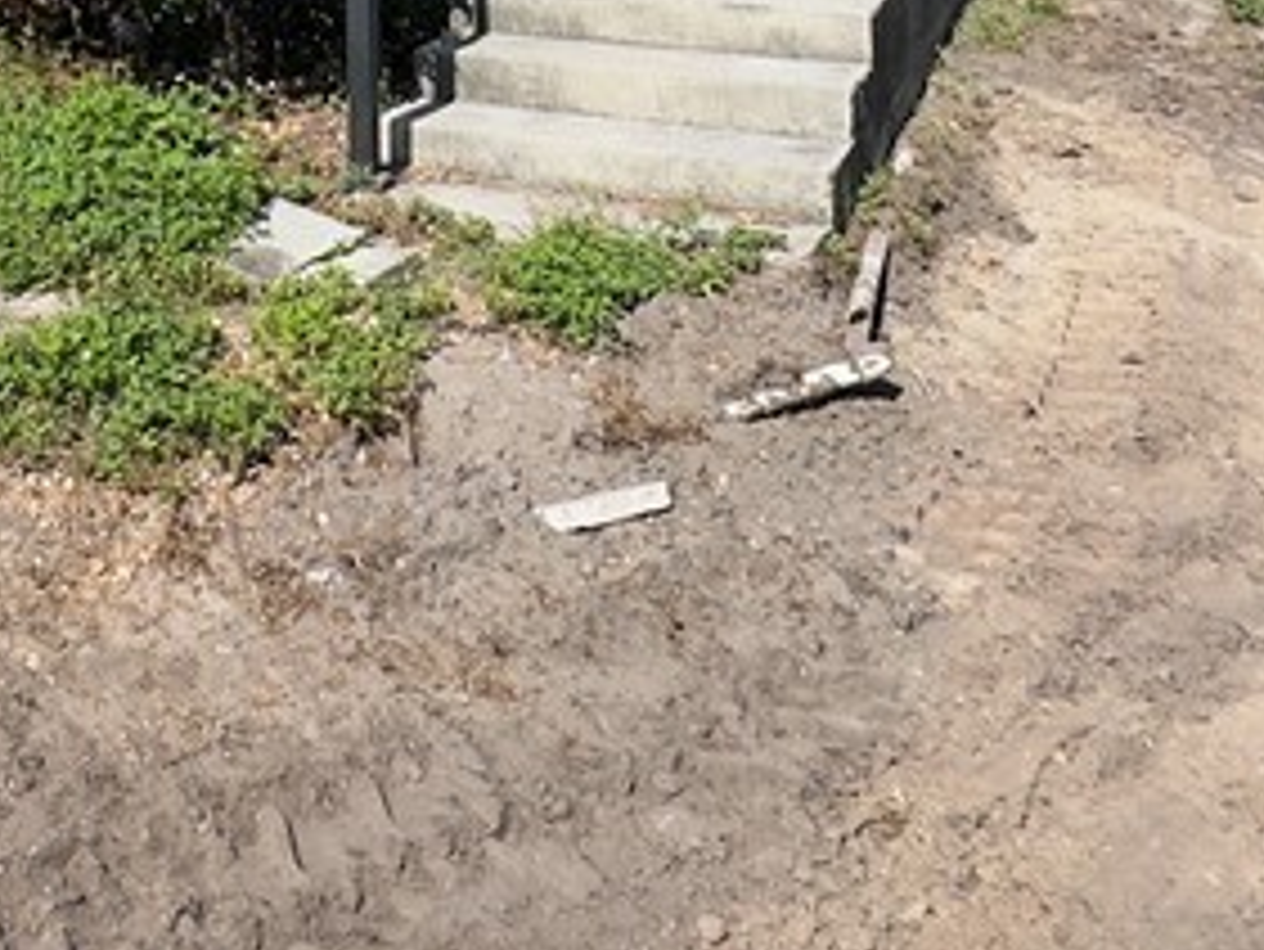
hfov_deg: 35.5
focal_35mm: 51
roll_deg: +0.6
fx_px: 1863
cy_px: -396
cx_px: 157
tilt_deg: +1.9
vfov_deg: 23.8
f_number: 2.2
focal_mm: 2.22
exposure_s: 1/1795
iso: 40
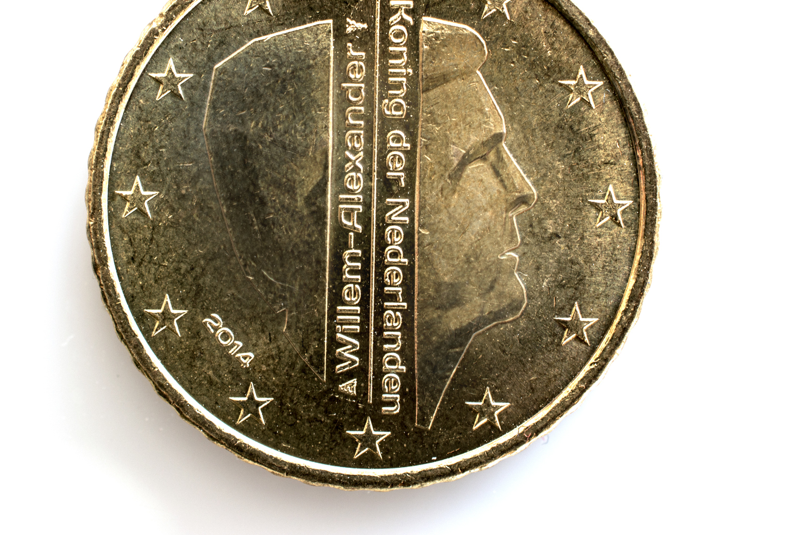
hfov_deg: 24.7
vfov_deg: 16.6
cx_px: 346
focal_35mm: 82
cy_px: 211
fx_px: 1829
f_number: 10
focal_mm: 40
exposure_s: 1/4
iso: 100
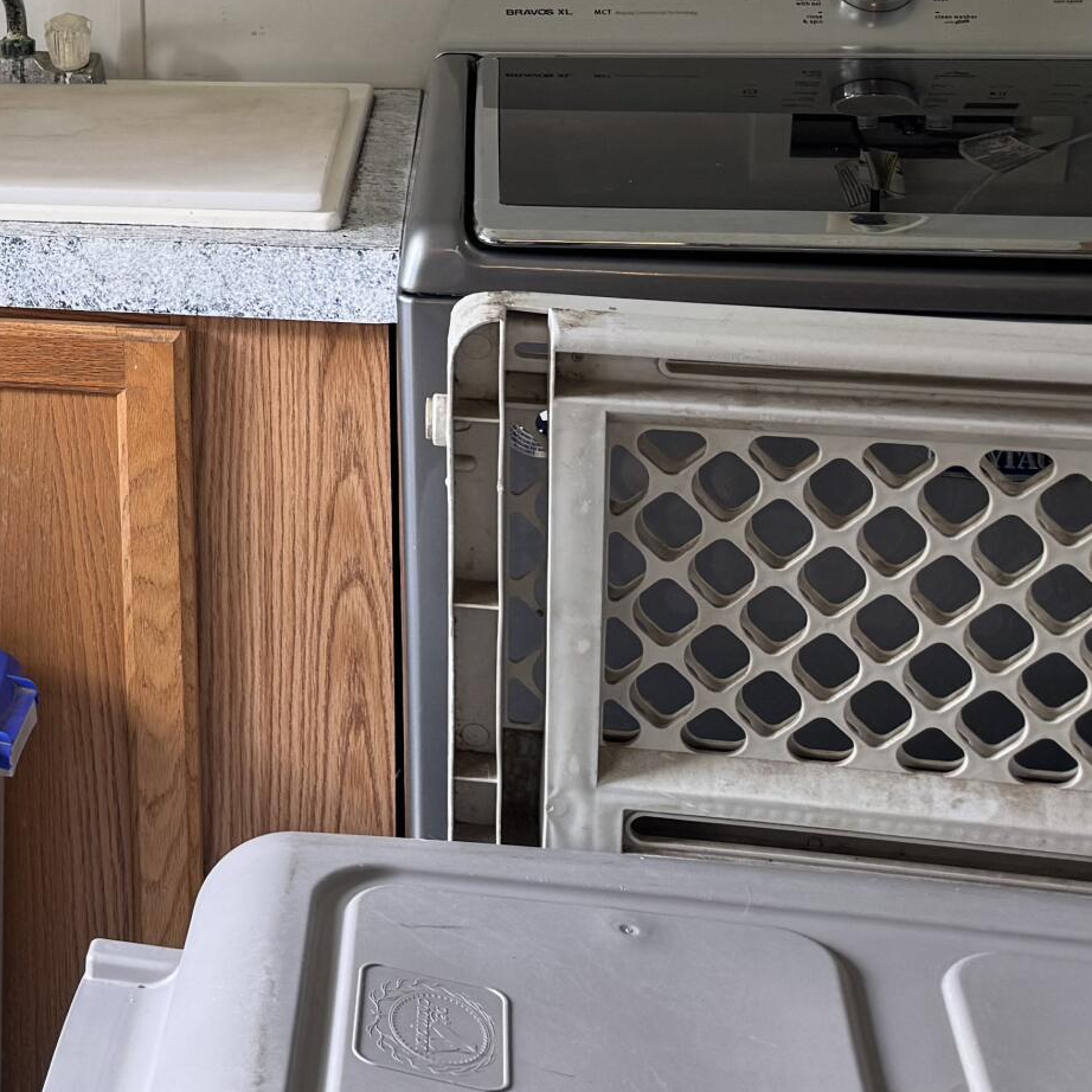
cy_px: -11
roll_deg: +2.5
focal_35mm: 69
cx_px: -351
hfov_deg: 22.3
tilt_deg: -7.7
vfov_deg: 23.9
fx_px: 2463
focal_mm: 6.76
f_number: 1.78
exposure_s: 1/60
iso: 125
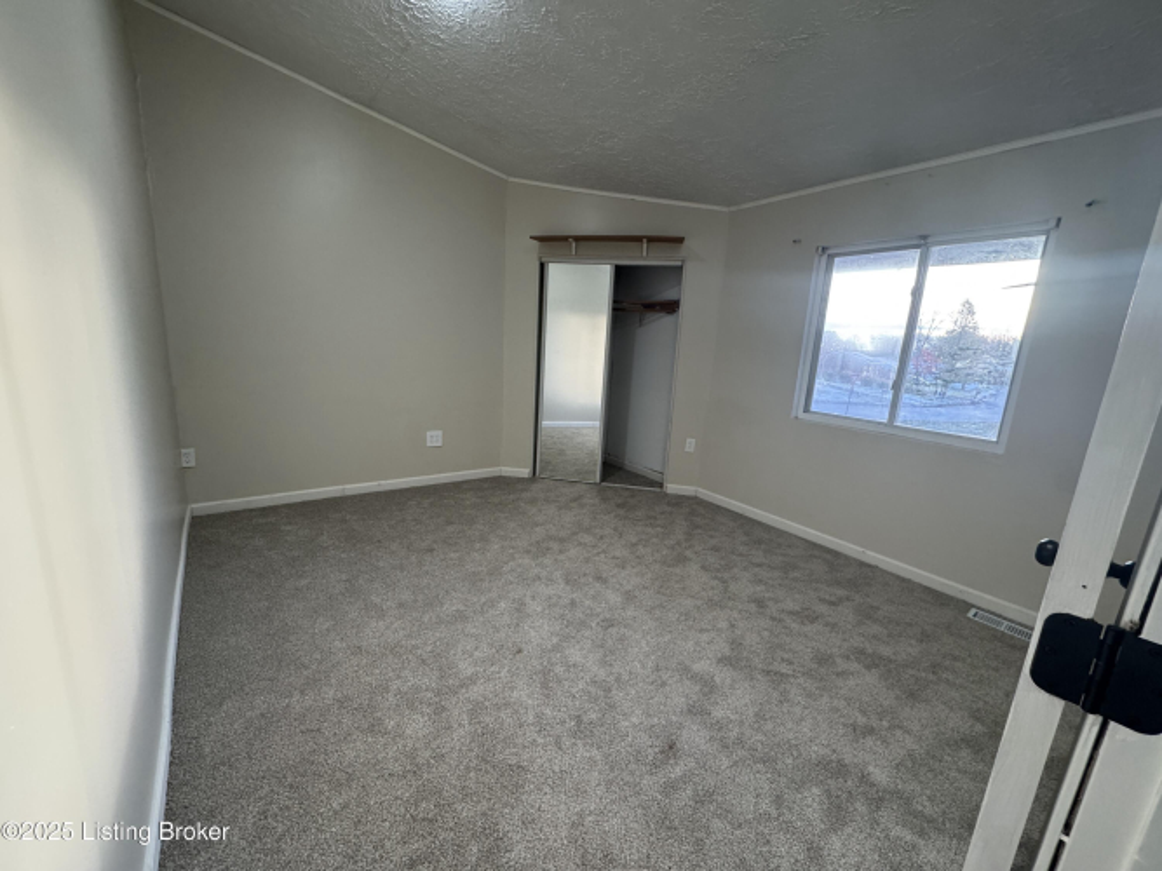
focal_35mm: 14
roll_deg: -2.8
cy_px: 436
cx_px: 581
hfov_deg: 102.1
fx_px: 470
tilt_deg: -13.4
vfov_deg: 85.7
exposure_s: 1/120
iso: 320
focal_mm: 2.22
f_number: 2.2
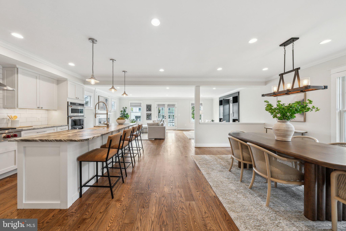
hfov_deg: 112.6
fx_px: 115
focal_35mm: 12
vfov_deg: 90.1
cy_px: 116
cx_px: 173
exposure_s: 1/60
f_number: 7.1
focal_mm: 12
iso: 640
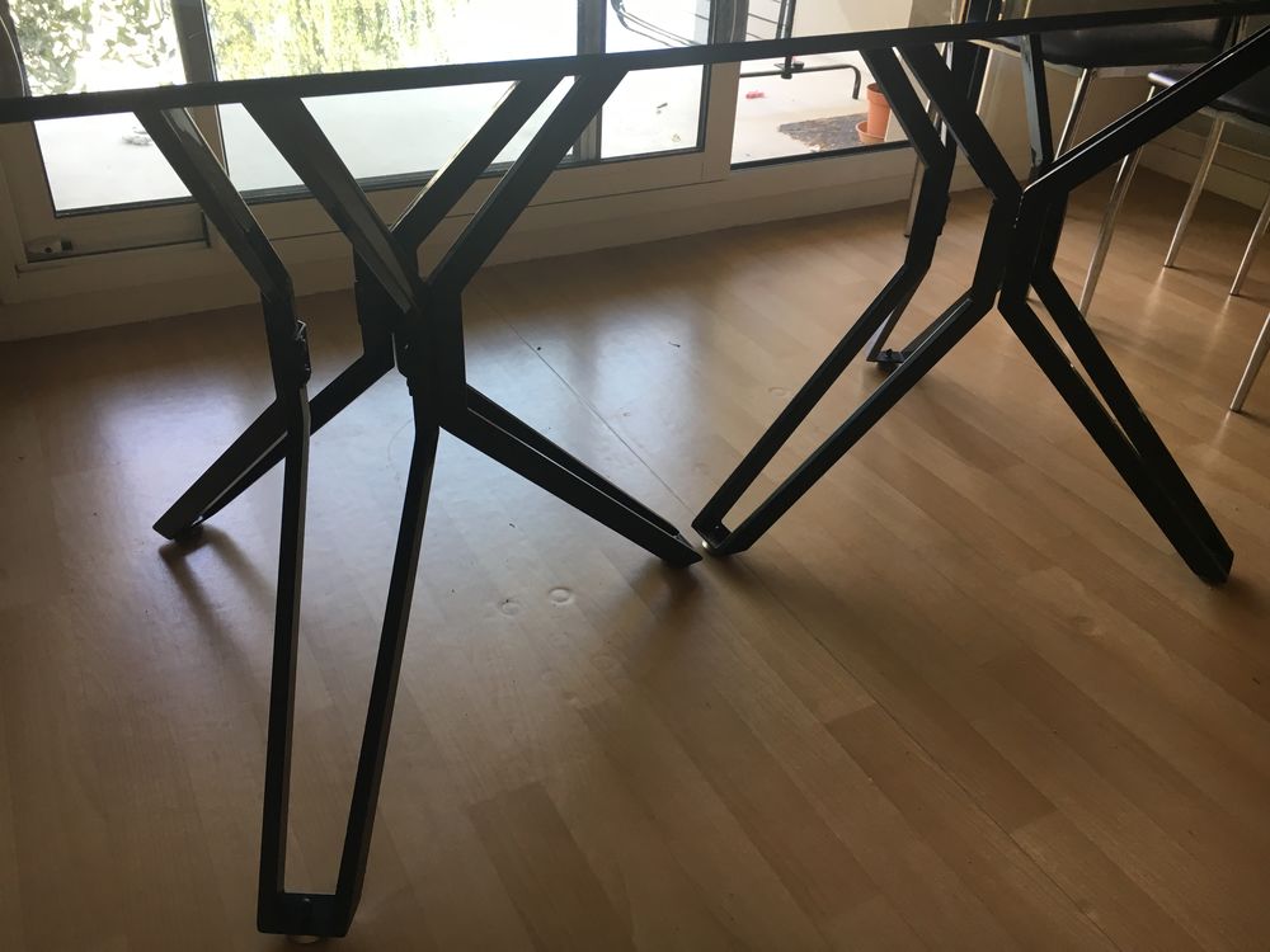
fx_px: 1064
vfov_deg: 48.2
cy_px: 476
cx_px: 635
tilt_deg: -33.1
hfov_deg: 61.7
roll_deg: -1.9
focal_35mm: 29
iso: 25
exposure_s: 1/33
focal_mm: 4.15
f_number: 2.2
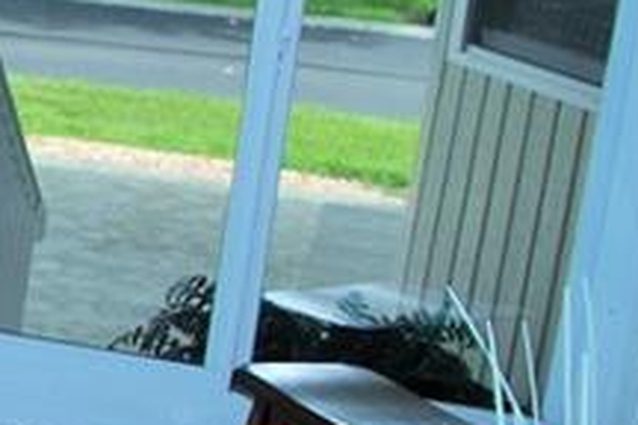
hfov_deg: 14.1
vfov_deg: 12.0
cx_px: -762
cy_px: 153
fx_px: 2020
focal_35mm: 114
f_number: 5
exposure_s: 1/100
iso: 200
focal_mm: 16
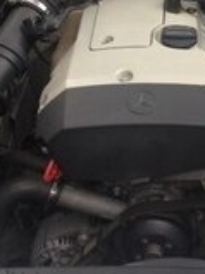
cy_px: -31
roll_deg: -2.2
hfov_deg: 14.2
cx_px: 189
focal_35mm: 103
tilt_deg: -31.1
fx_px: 814
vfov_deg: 18.3
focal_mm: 4.12
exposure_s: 1/60
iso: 64
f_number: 2.4
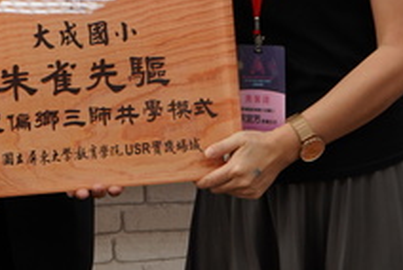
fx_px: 1850
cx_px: 105
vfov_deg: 8.3
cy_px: -24
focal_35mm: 165
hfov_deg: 12.4
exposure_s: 1/60
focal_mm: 50
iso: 400
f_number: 4.5
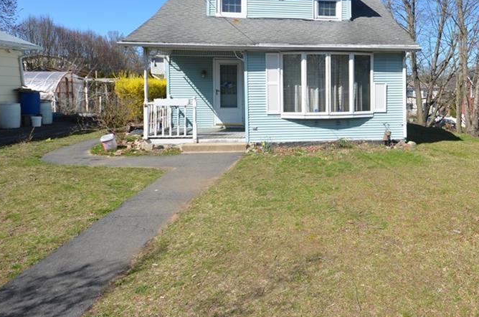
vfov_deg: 53.5
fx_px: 305
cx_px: 333
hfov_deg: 73.0
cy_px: 100
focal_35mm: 23
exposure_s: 1/250
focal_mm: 10
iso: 100
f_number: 8
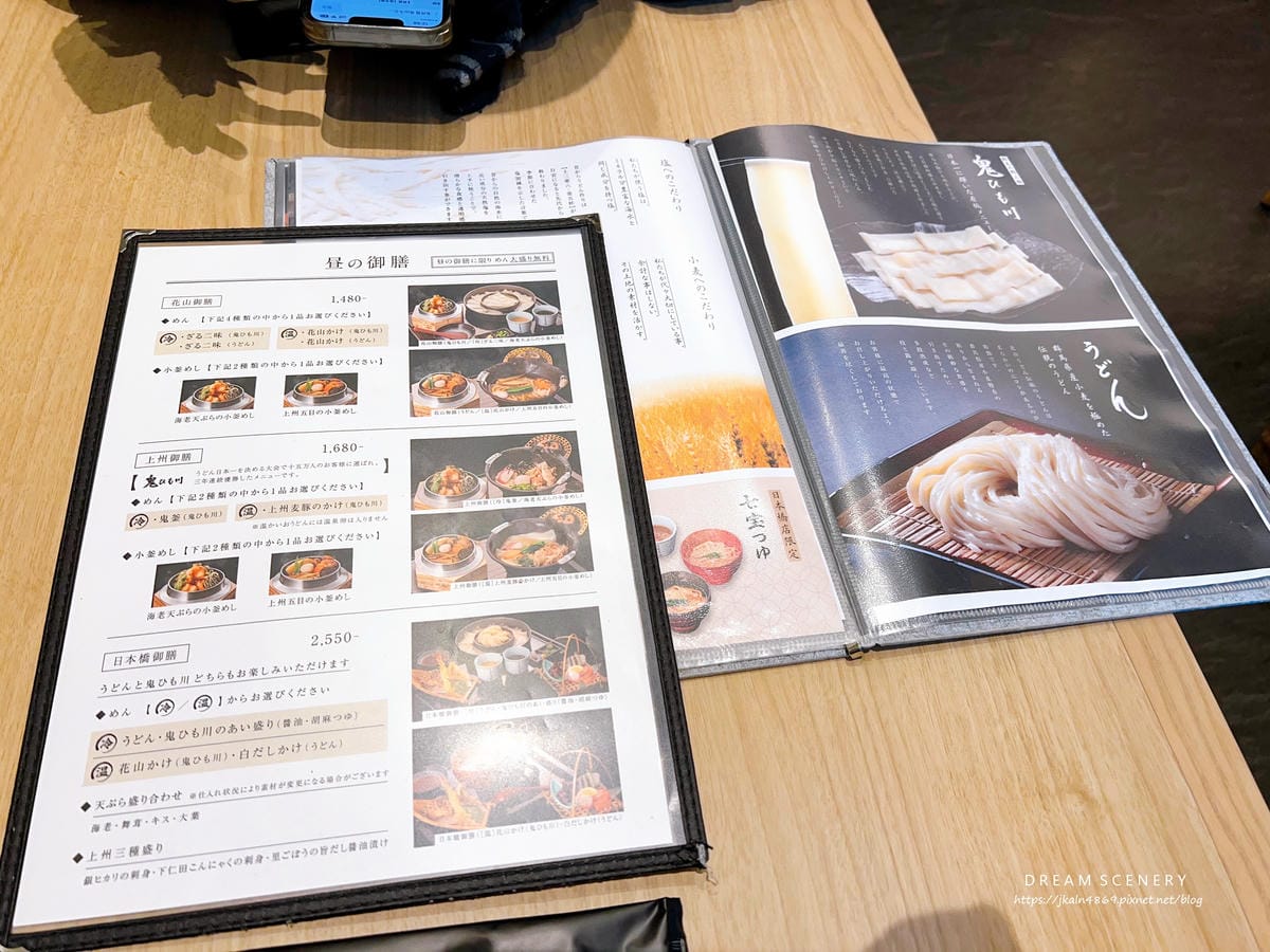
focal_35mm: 26
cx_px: 635
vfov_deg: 53.1
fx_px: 954
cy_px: 476
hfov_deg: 67.3
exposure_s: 1/100
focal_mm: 5.7
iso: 64
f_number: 1.5
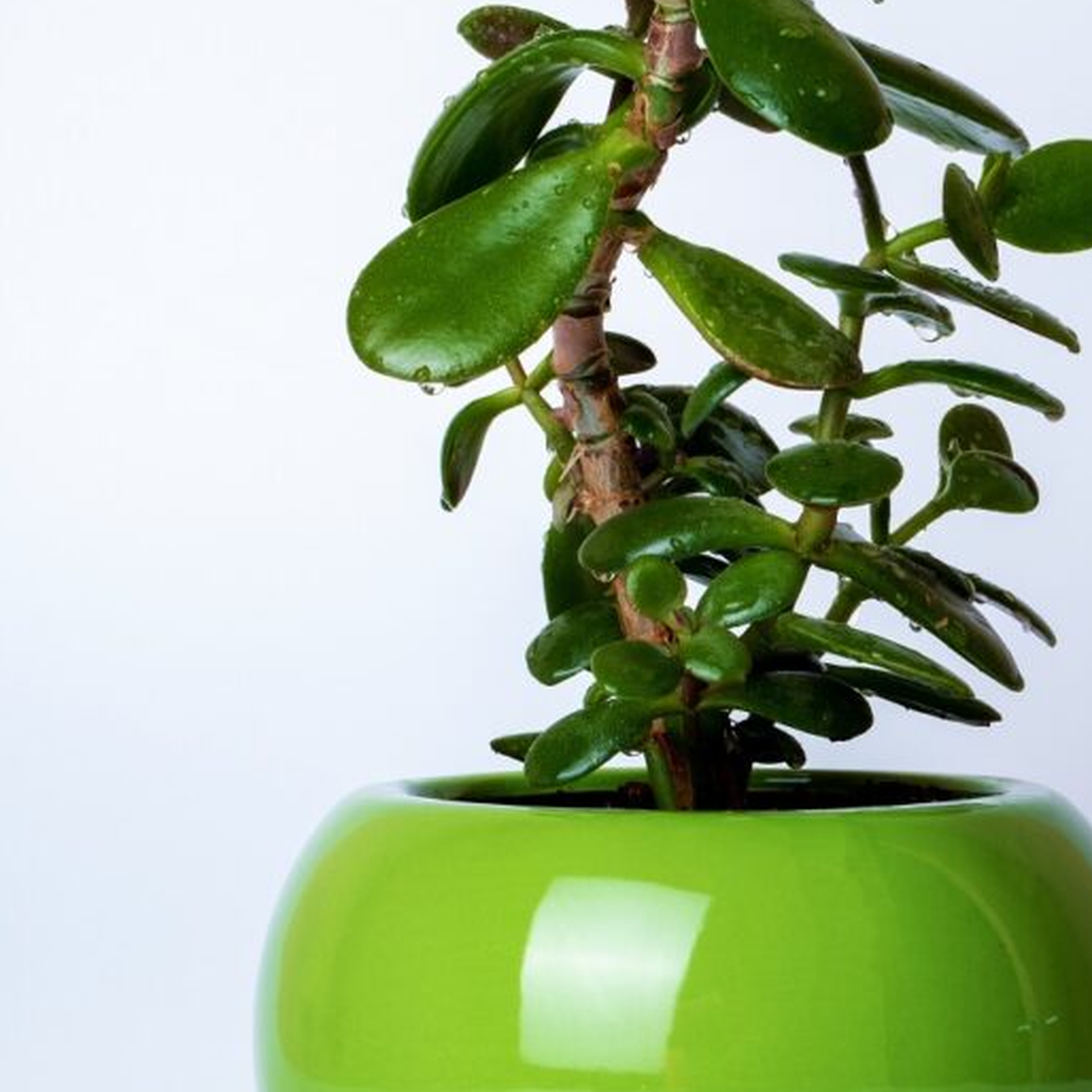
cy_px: 533
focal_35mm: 88
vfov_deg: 19.7
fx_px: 3141
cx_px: 710
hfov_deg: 19.7
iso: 200
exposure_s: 1/200
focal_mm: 25
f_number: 11
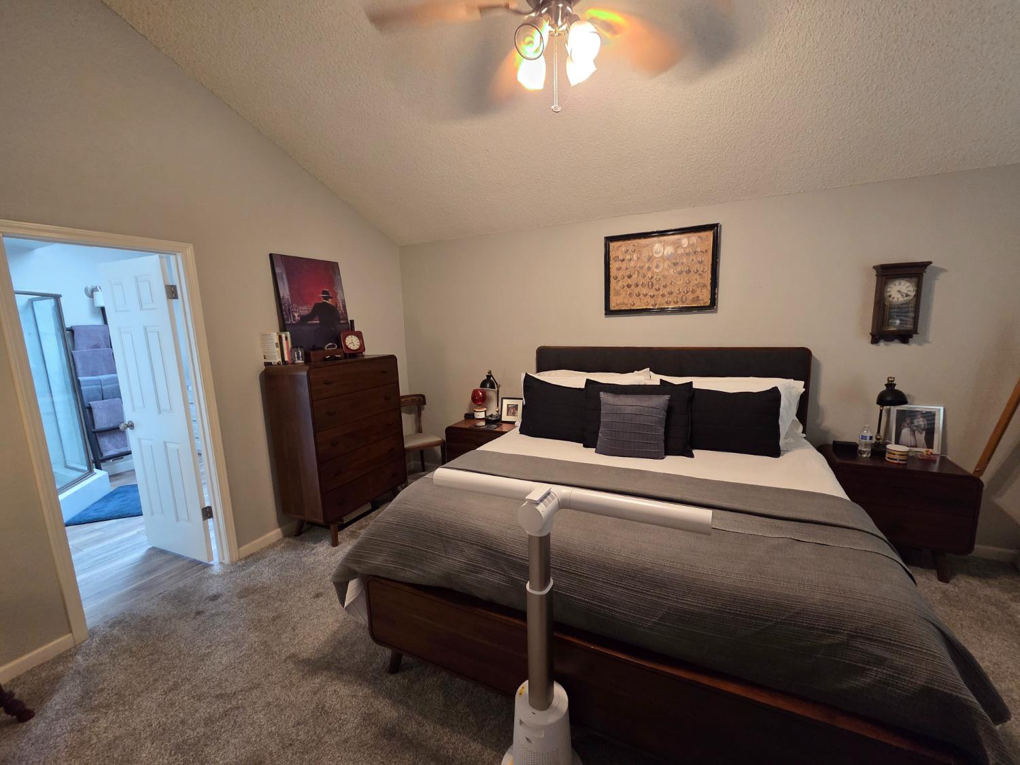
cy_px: 382
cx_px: 510
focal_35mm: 13
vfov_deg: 89.9
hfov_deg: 106.2
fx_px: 383
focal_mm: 2.2
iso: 400
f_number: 2.2
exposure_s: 1/60
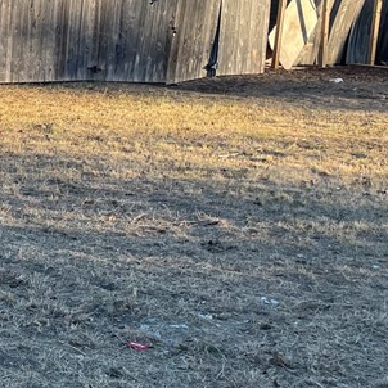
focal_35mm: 78
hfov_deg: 18.6
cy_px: 86
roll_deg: -2.4
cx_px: -252
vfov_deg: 21.9
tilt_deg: -5.9
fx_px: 989
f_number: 1.6
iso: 32
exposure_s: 1/818
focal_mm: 4.2
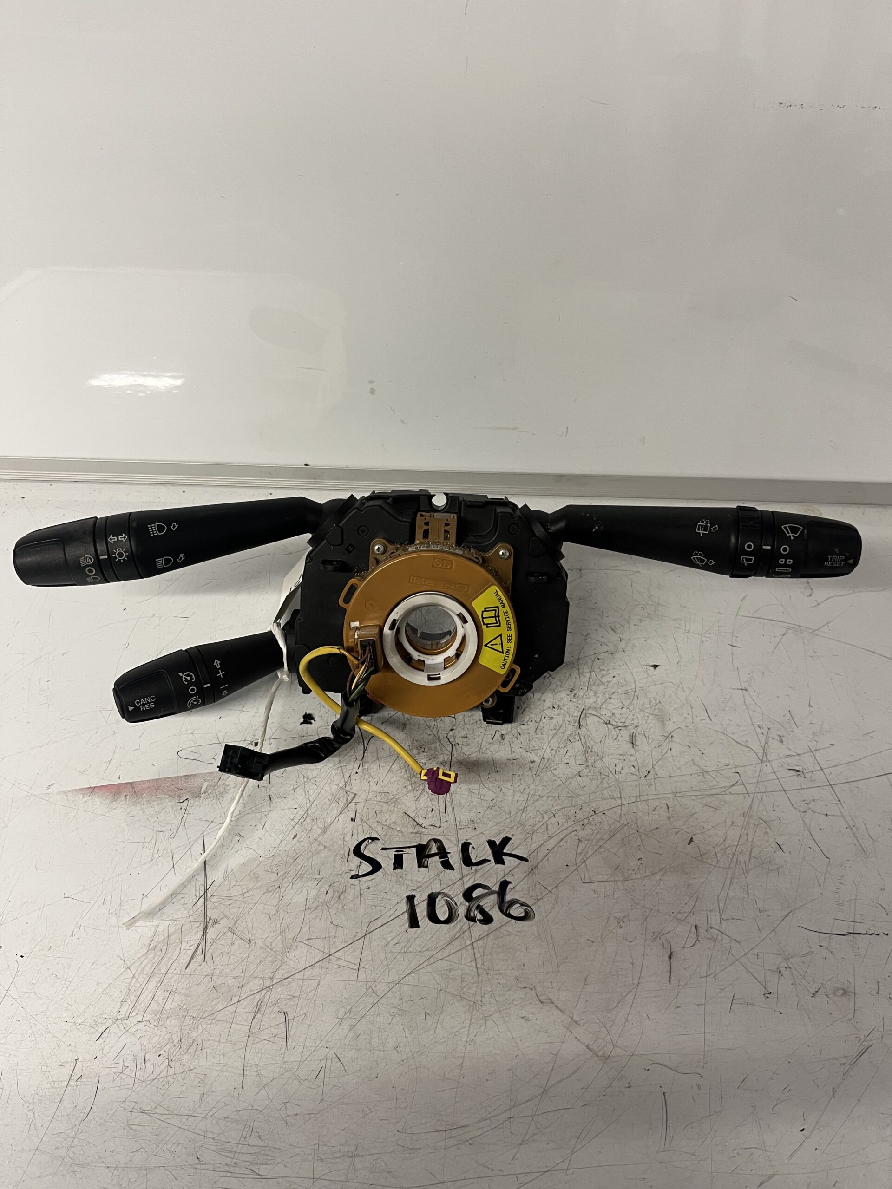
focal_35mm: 26
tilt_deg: -45.2
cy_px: 594
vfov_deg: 67.3
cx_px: 446
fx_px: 893
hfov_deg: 53.1
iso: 80
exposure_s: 1/50
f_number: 1.6
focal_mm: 5.1
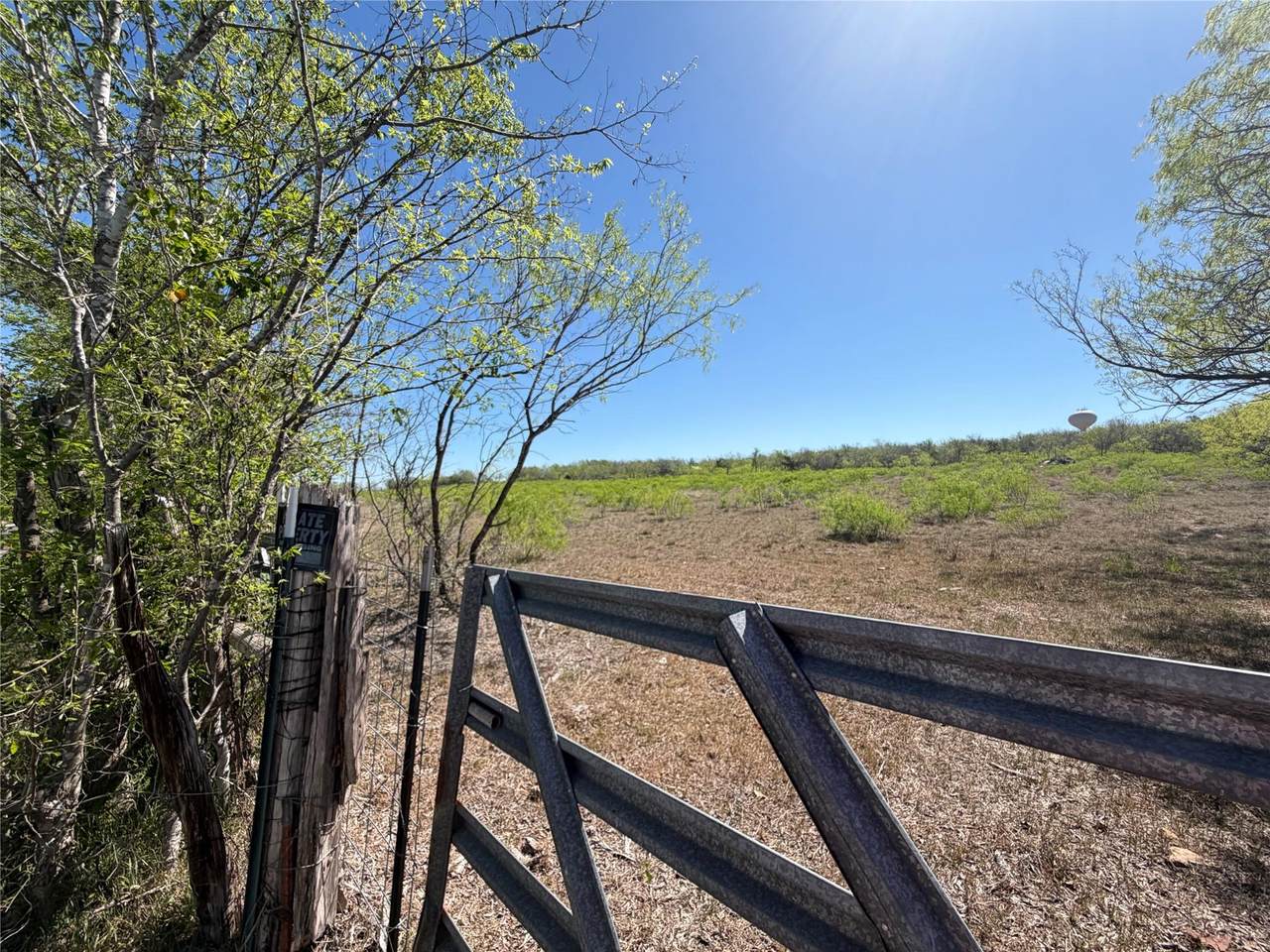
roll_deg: +2.1
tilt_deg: +1.4
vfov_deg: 85.7
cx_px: 635
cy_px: 476
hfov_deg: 102.1
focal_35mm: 14
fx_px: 514
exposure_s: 1/770
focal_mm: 2.22
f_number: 2.2
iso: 32
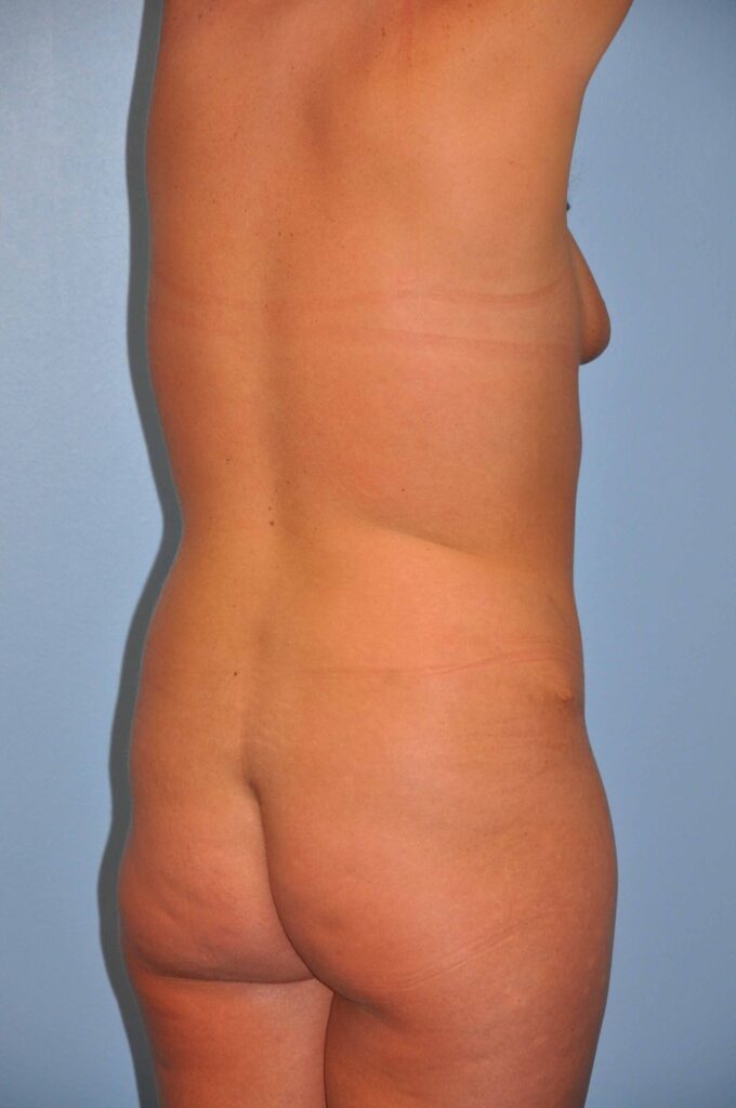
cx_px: 368
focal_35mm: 138
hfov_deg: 9.9
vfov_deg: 14.9
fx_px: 4243
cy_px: 554
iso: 800
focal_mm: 92
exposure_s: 1/60
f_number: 5.6
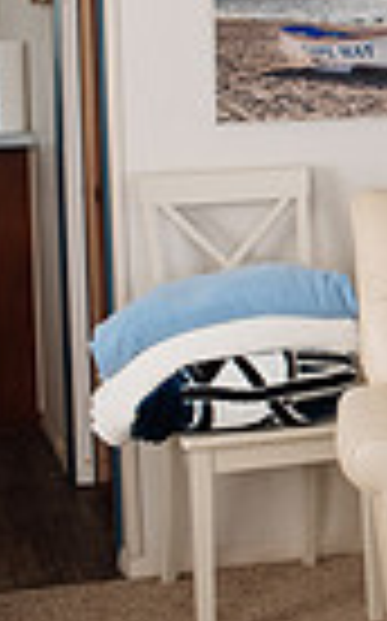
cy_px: 135
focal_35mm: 116
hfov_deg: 10.8
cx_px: 616
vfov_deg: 17.9
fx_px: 1962
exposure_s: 1/500
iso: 1000
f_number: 2.8
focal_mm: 35
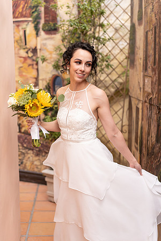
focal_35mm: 55
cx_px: 80
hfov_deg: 24.6
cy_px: 120
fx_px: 369
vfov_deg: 36.2
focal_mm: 55
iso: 320
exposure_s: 1/500
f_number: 2.5
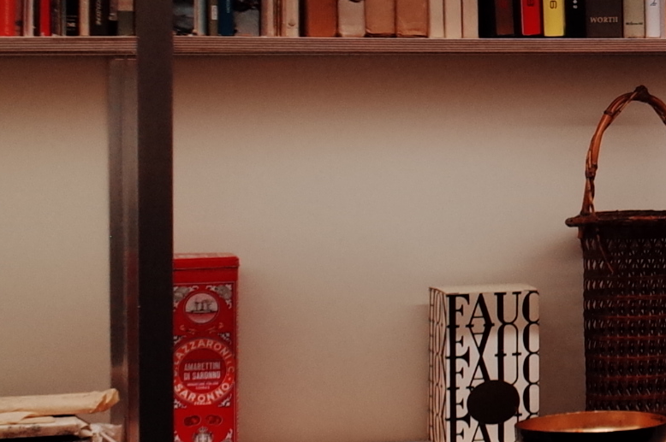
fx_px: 2421
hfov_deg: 13.8
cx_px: 1246
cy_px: 38
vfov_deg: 10.4
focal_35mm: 131
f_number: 2.8
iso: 400
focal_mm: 18.3
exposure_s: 1/250
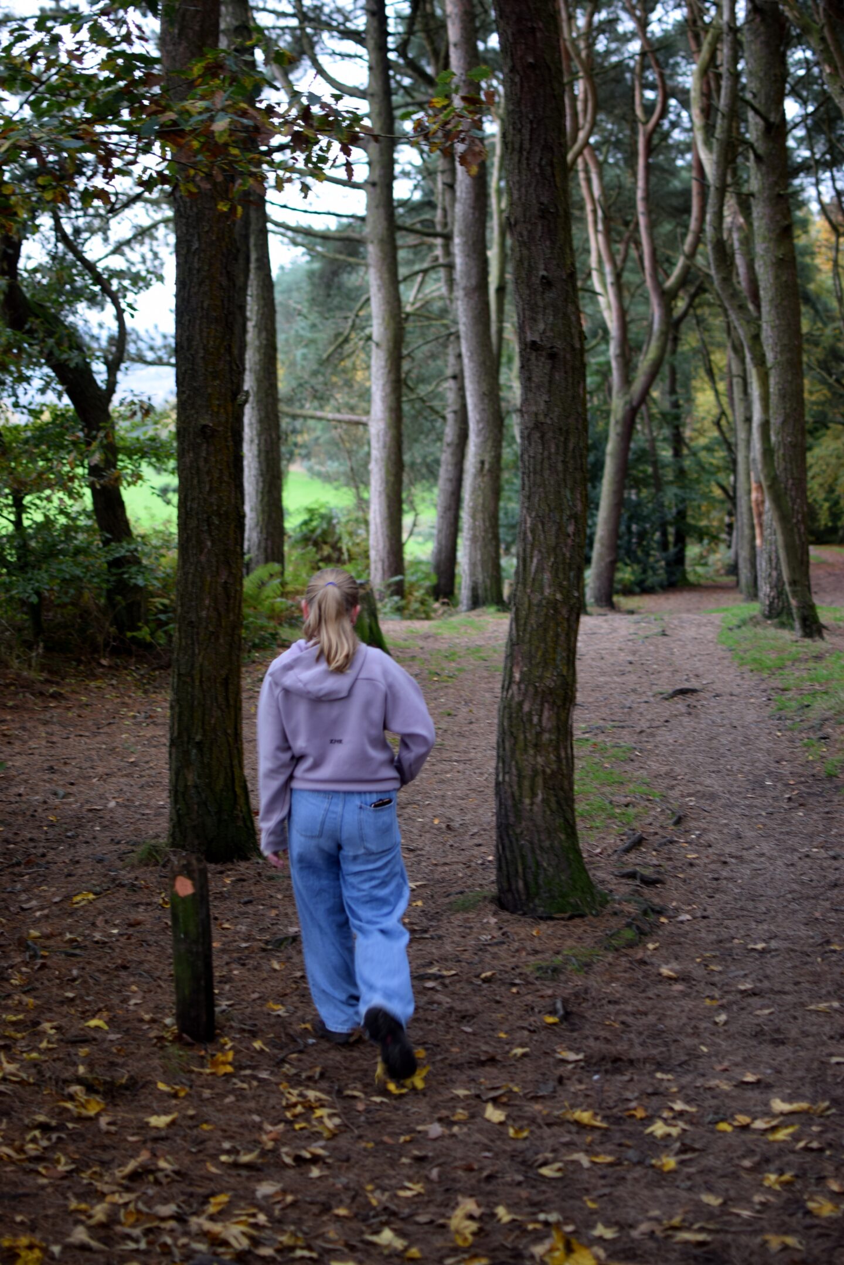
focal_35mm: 52
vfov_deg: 37.9
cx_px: 422
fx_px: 1846
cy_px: 632
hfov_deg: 25.8
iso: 100
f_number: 1.8
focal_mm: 35
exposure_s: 1/80
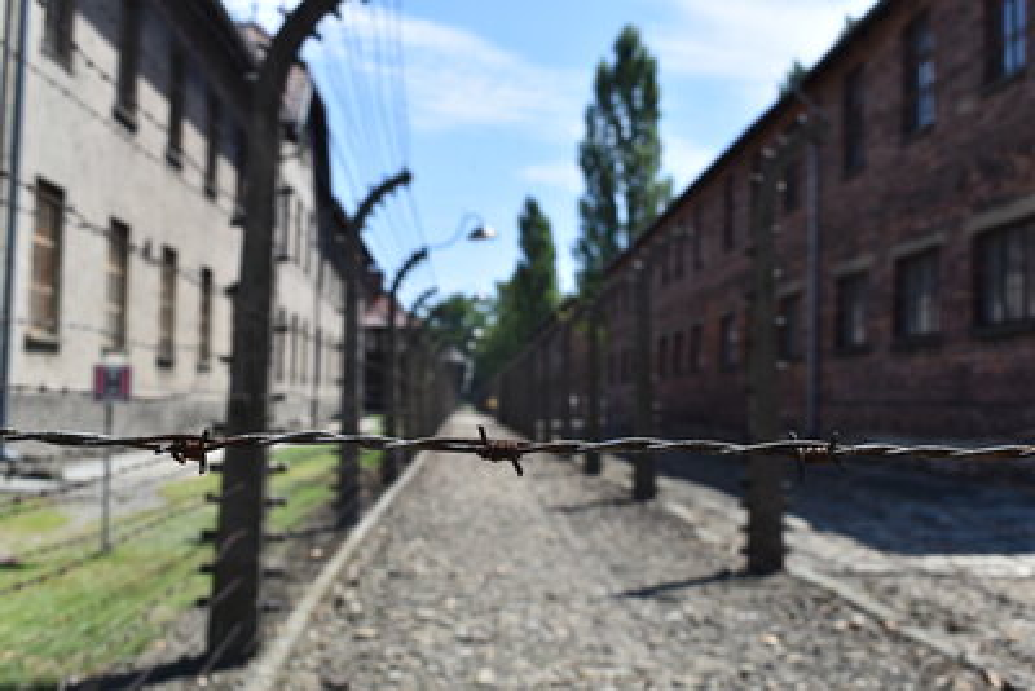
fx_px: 1208
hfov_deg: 46.4
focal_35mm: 42
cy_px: 346
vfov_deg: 31.9
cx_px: 518
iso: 110
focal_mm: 28
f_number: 8
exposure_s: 1/250
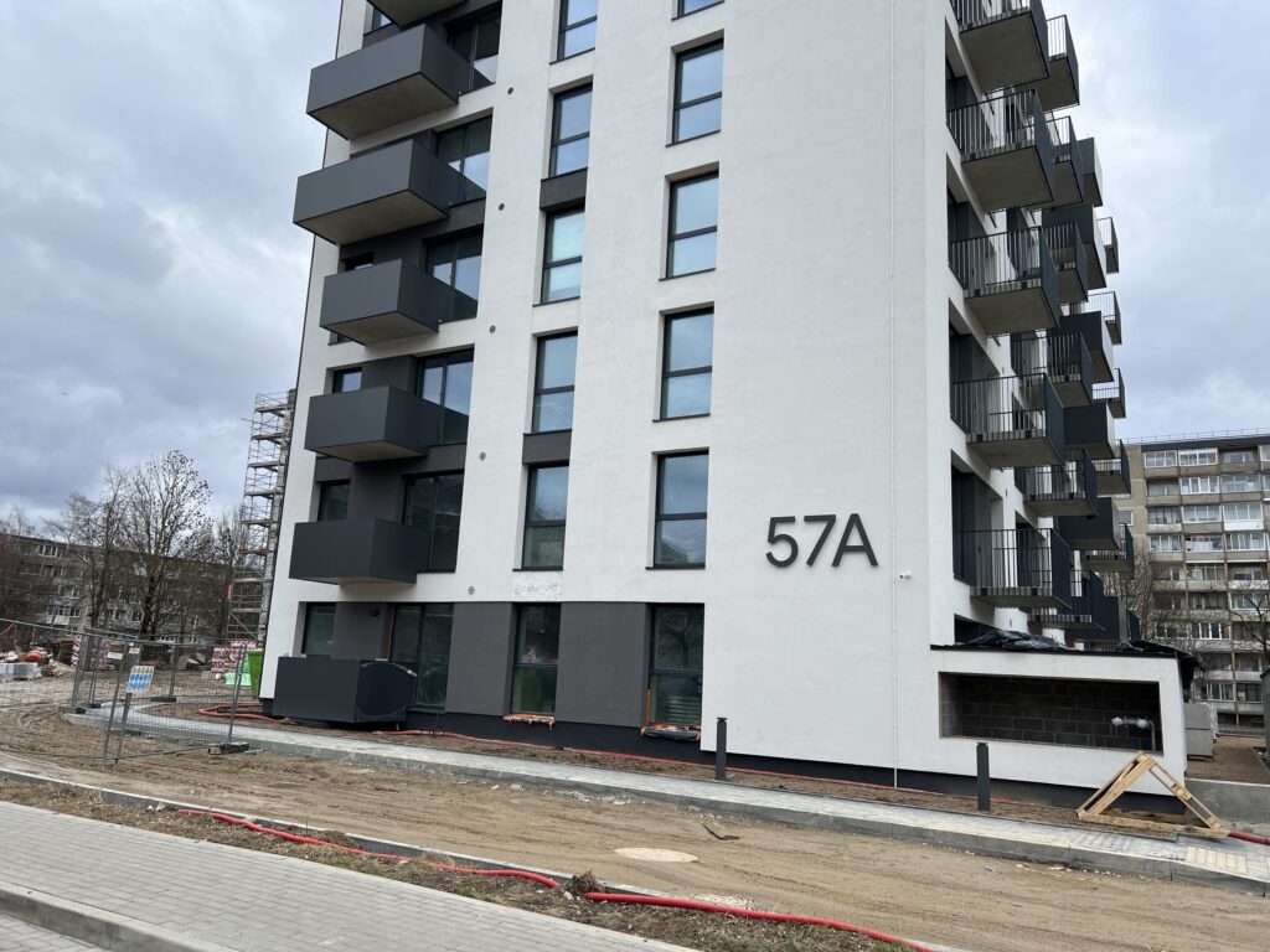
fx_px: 954
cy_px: 476
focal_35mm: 26
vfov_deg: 53.1
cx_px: 635
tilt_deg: +11.5
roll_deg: -2.7
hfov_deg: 67.3
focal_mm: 5.7
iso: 50
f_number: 1.5
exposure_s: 1/1698
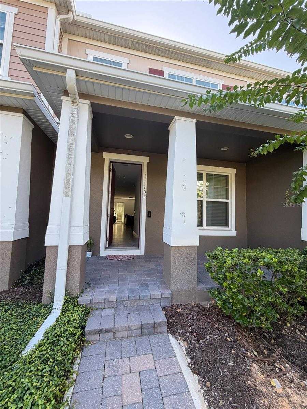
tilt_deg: +4.2
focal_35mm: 14
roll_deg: -1.9
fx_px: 166
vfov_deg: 102.1
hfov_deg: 85.7
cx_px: 154
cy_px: 204
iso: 80
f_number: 2.2
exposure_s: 1/121
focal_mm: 2.22
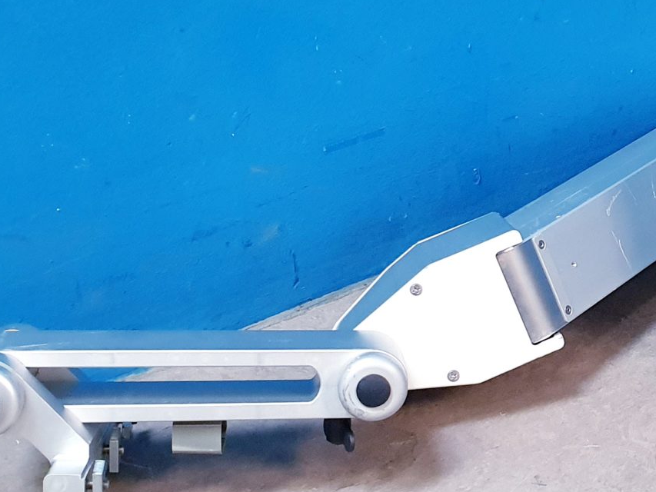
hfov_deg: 23.5
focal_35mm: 78
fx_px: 1478
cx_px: 718
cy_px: 291
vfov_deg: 18.9
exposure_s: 1/50
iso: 400
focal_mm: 4.3
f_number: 2.4
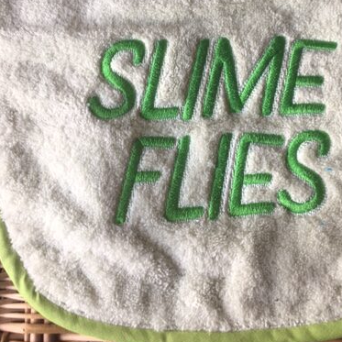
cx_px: 218
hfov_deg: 38.1
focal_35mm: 44
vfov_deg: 36.6
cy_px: 54
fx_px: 492
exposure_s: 1/50
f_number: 2.2
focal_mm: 4.15
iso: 32
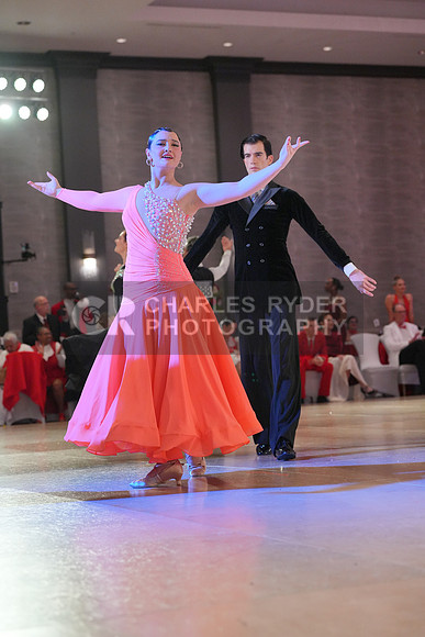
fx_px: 1398
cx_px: 212
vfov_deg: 25.7
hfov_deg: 17.3
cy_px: 318
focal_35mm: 79
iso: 4000
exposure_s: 1/400
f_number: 4
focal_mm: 79
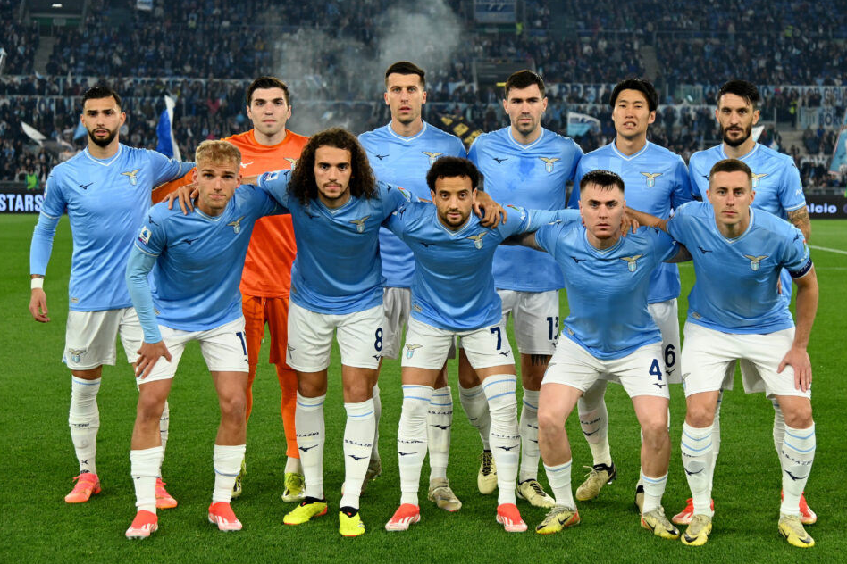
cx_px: 426
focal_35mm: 67
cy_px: 271
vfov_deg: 20.3
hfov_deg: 30.1
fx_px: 1576
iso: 2000
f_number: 4
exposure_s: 1/1000
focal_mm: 62
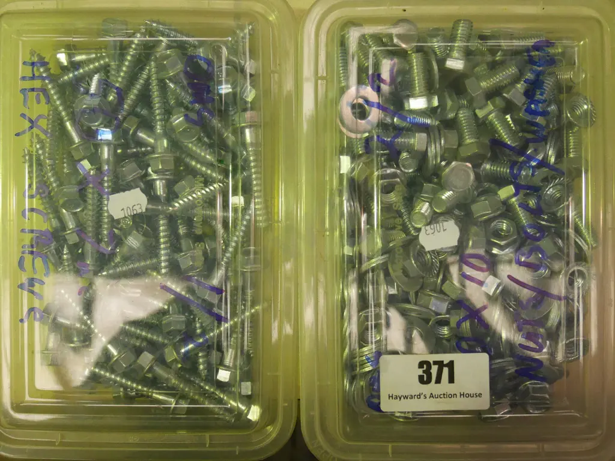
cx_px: 308
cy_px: 230
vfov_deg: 36.0
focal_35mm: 40
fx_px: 711
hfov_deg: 46.8
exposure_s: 1/400
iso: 3200
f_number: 4.6
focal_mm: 20
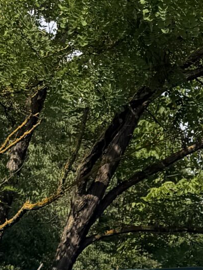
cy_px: 162
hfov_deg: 11.2
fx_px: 898
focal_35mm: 115
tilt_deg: +8.5
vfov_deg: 17.1
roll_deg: -0.7
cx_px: 451
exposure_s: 1/3759
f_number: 1.78
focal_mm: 6.76
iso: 80
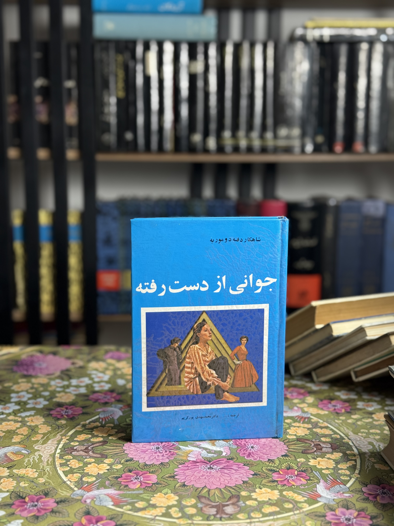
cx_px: 197
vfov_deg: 39.7
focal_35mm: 48
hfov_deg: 30.3
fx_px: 728
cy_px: 263
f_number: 1.78
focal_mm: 6.76
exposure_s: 1/100
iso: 125
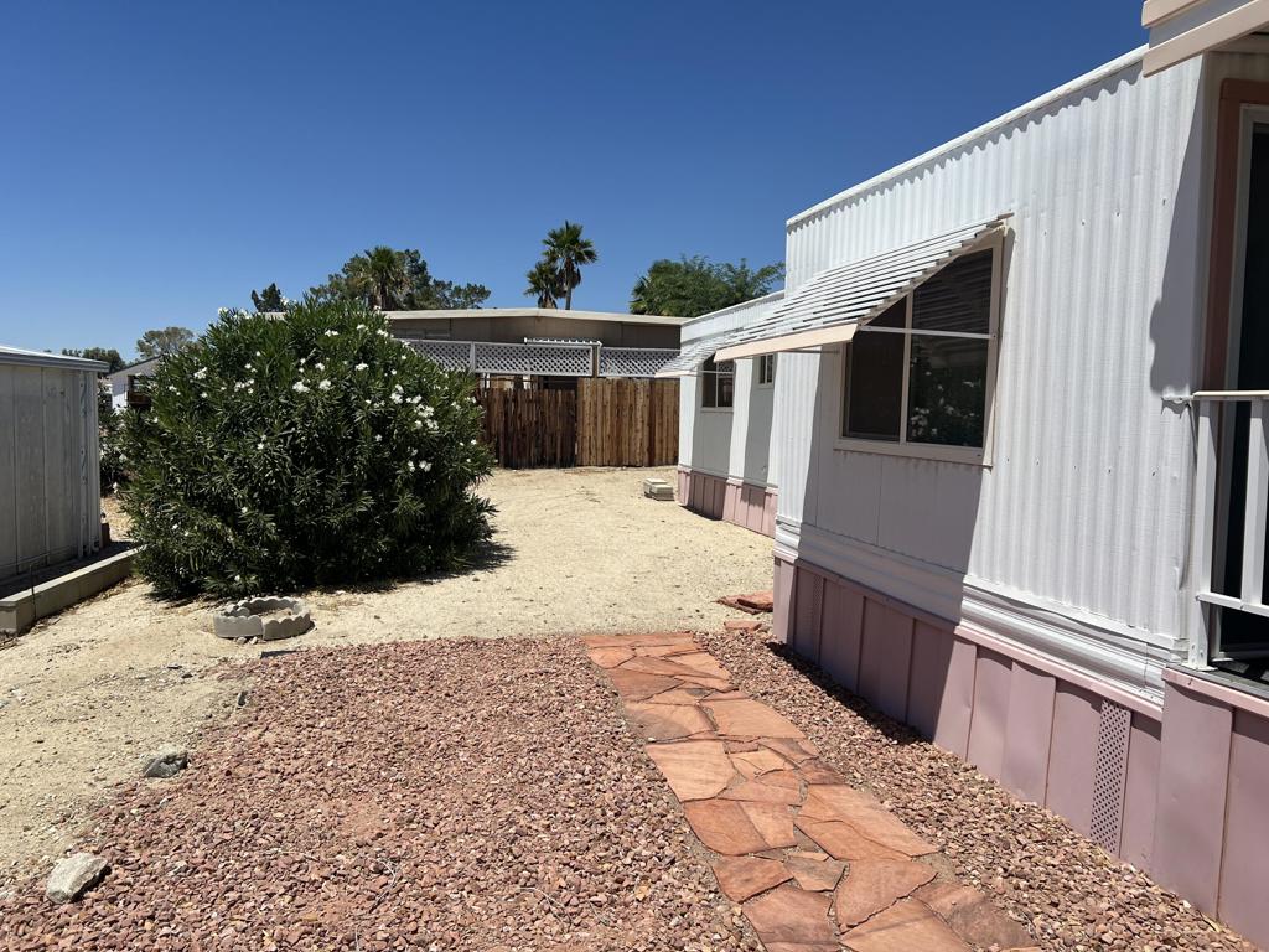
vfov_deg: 53.1
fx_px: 953
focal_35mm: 26
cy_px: 476
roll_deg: +0.3
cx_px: 634
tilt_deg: -3.7
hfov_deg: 67.3
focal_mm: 5.7
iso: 50
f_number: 1.5
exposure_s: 1/8696
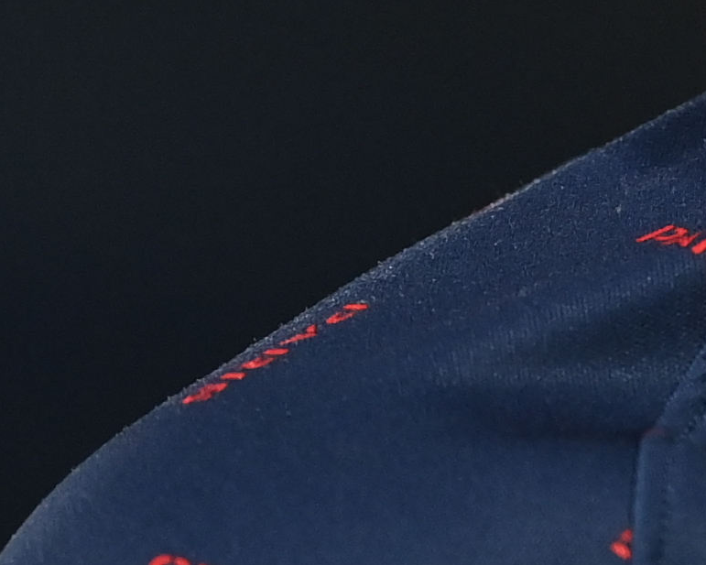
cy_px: -316
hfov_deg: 0.7
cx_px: 1574
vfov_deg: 0.6
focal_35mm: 2710
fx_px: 56632
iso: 2000
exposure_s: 1/2000
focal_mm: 400
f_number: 2.8
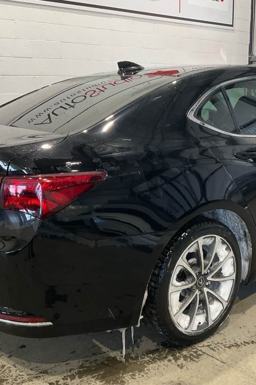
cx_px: 163
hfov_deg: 31.0
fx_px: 459
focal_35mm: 43
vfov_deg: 45.4
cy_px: 197
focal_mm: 3
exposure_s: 1/60
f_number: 1.8
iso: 64
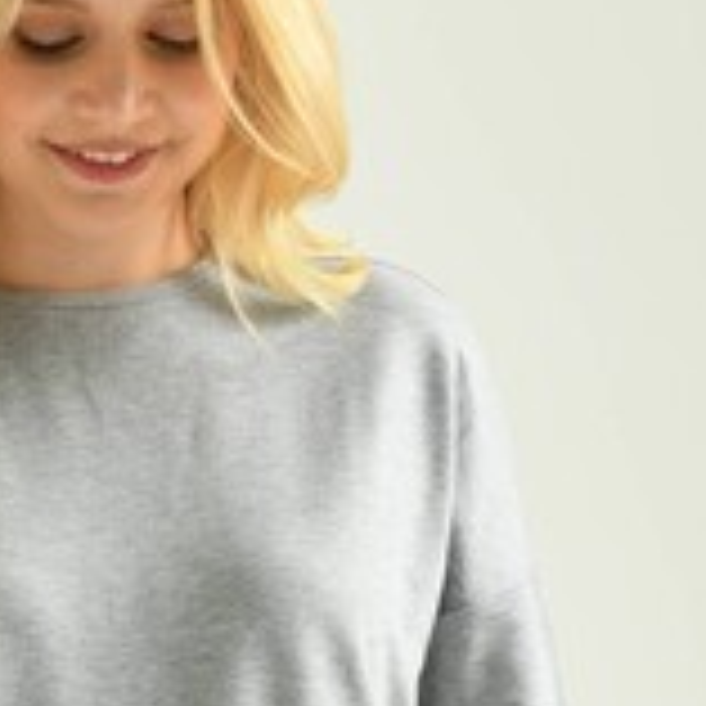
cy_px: 796
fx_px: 6069
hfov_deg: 6.6
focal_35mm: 263
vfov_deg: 6.6
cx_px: 67
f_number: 5.6
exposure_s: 1/160
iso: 125
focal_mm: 90
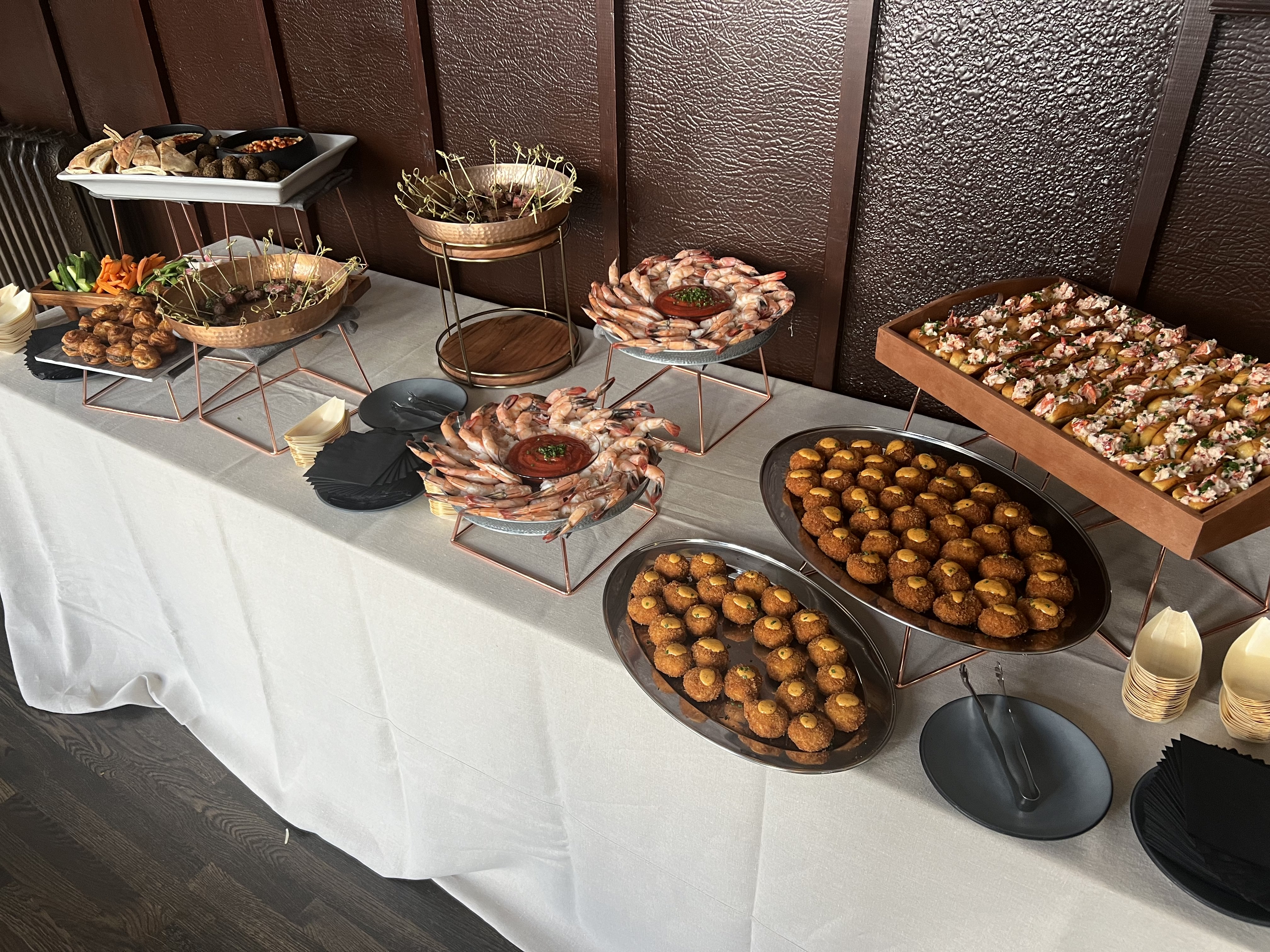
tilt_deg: -33.1
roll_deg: +1.8
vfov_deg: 53.1
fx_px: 954
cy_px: 476
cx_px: 635
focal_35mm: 26
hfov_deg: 67.3
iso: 160
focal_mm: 5.7
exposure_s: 1/60
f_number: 1.5
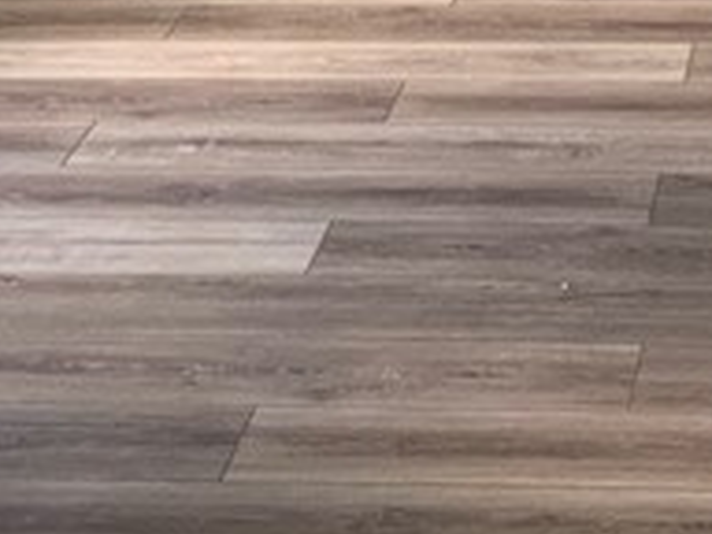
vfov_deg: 9.1
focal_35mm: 155
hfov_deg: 12.6
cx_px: 649
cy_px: -467
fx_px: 3188
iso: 100
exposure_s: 1/60
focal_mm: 3
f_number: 1.8
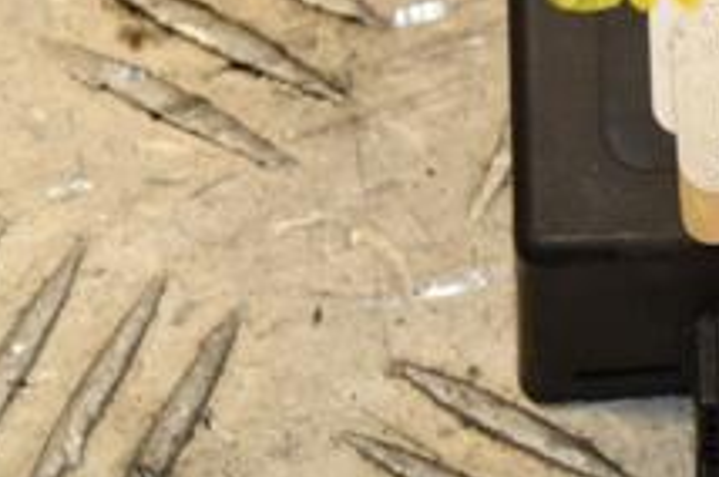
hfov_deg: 6.1
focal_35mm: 337
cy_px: 0
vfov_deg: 4.1
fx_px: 6720
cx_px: 934
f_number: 9
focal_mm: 80
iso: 800
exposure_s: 1/200
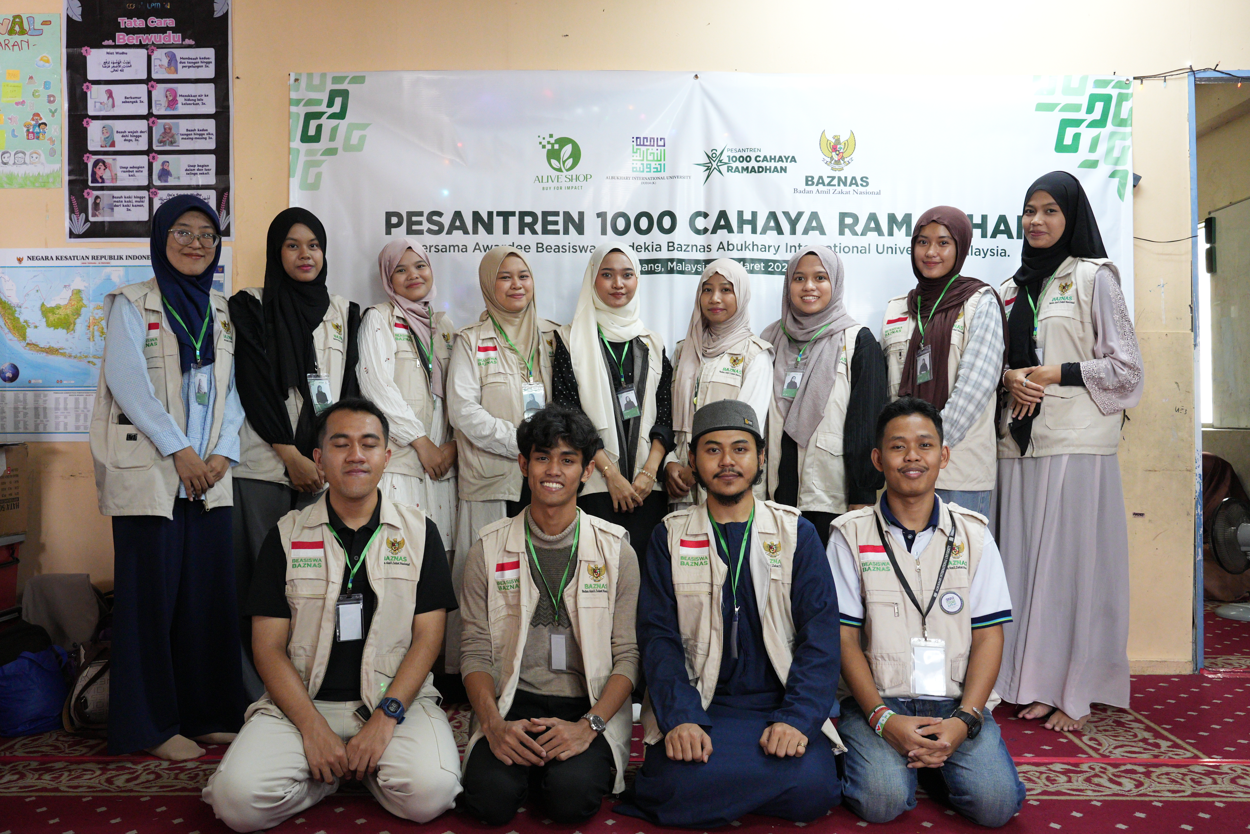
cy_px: 417
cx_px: 625
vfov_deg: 42.3
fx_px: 1076
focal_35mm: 31
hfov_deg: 60.3
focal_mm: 31
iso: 6400
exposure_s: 1/60
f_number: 6.3
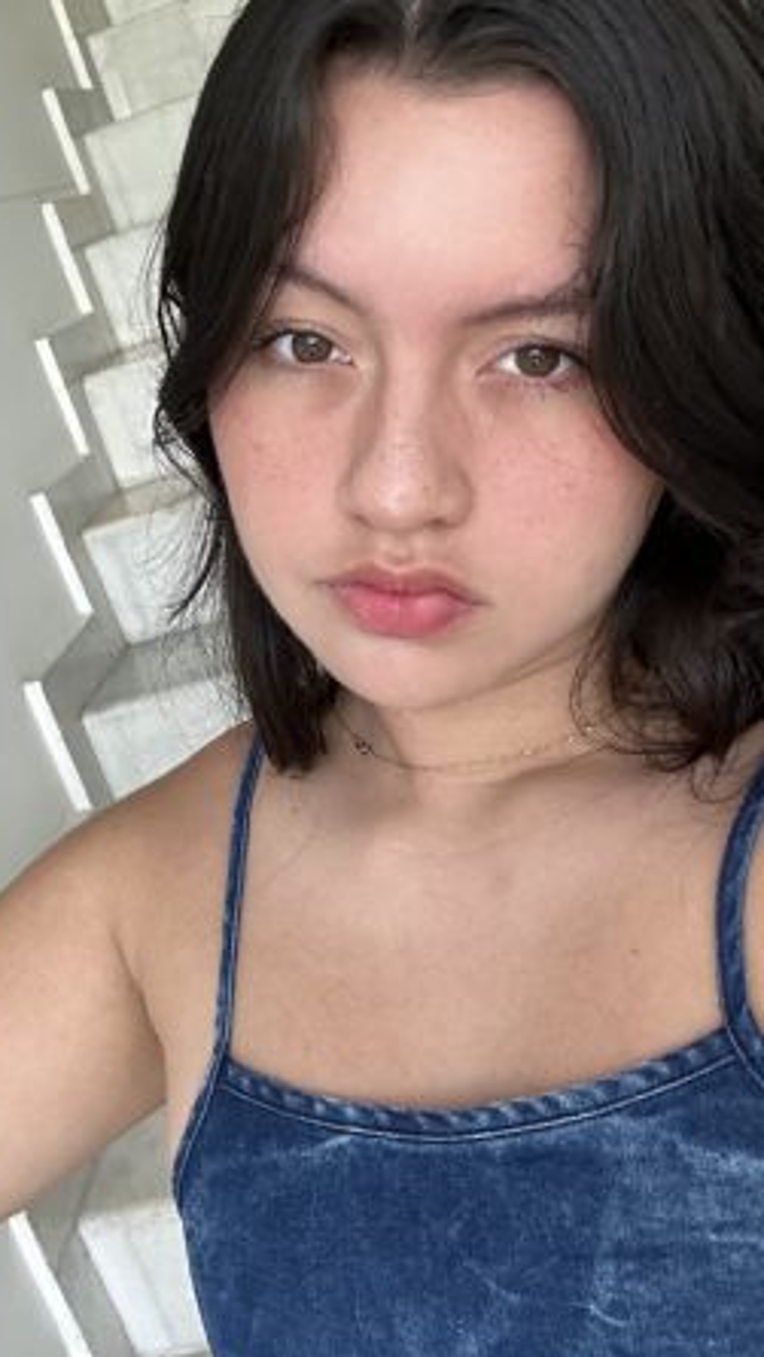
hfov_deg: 26.8
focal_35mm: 44
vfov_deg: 46.3
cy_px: 596
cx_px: 207
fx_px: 1584
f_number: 1.9
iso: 64
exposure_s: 1/121
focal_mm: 2.69
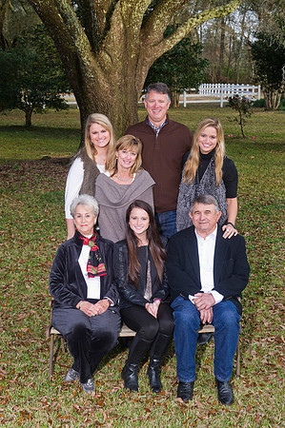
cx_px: 142
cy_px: 214
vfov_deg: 35.7
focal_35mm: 56
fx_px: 666
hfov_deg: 24.1
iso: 800
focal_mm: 56
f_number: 8
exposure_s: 1/160
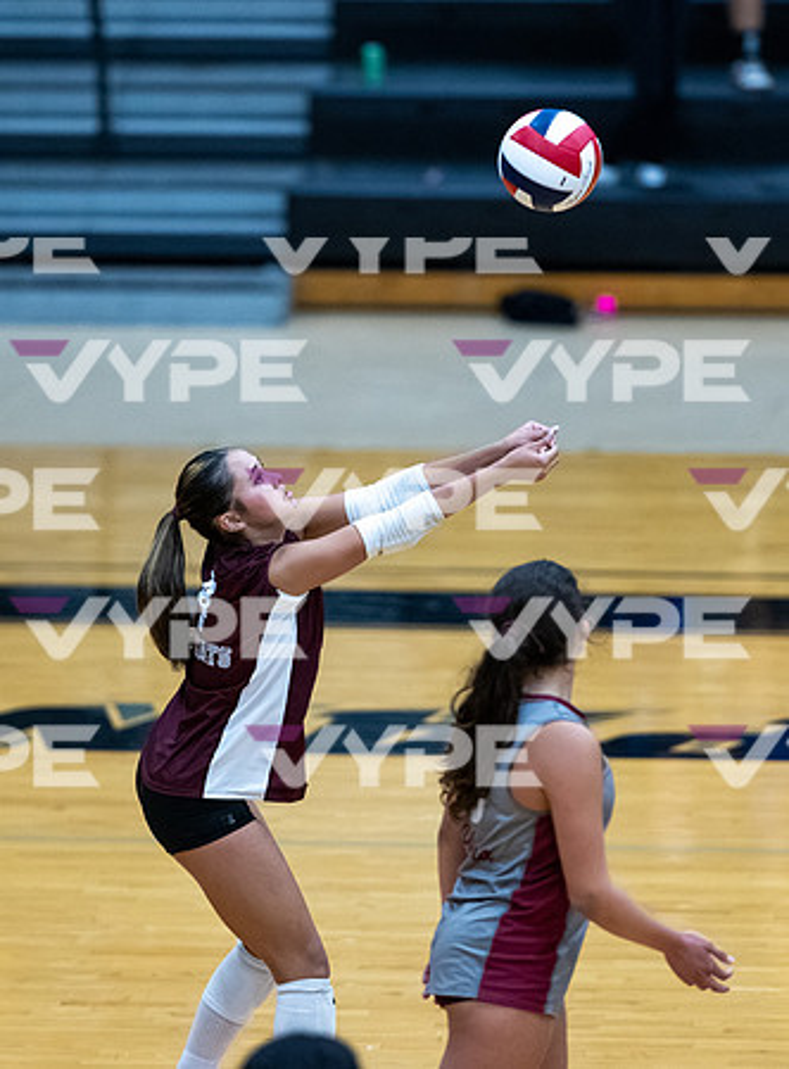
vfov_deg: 5.7
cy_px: 422
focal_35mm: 352
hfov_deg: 4.2
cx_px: 374
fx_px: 10806
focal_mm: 200
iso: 3200
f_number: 2
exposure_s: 1/1600
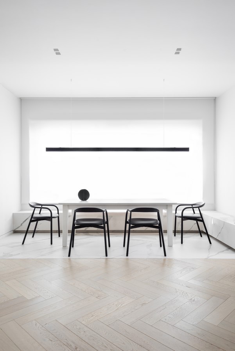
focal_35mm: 26
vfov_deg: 69.4
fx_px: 254
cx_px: 118
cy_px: 176
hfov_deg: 49.6
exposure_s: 1/15
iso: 200
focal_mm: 26
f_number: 9
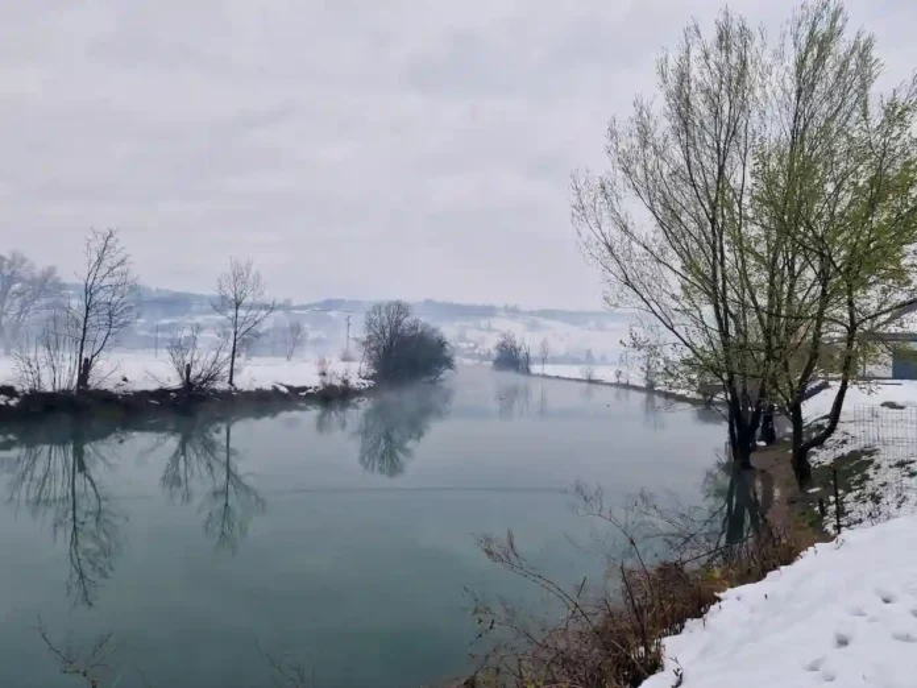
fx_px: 609
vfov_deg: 58.9
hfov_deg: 73.9
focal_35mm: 23
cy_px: 344
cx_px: 458
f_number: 1.8
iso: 50
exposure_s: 1/454
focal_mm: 6.4
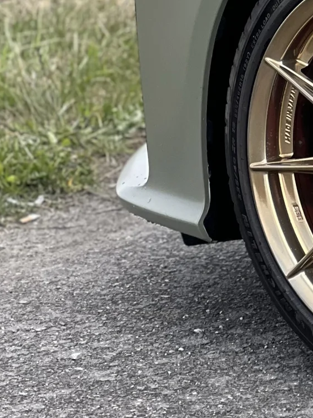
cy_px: -62
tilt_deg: -9.4
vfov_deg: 7.5
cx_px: 518
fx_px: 3159
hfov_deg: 5.6
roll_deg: -0.4
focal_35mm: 262
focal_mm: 9
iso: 25
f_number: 2.8
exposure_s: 1/201
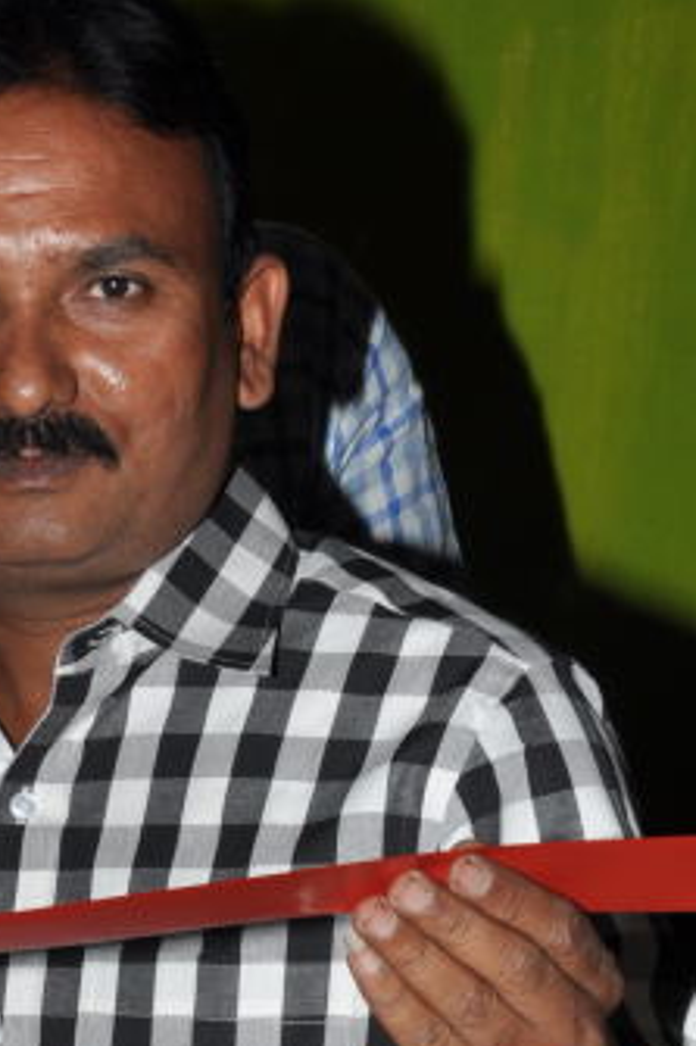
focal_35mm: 115
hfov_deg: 11.5
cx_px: -287
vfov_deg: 17.1
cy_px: 1243
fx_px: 3324
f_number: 10
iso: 200
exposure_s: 1/125
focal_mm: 25
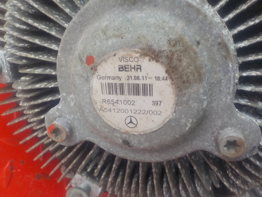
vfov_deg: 46.8
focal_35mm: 30
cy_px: 98
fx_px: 227
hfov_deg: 60.0
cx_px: 131
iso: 125
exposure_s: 1/40
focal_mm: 4.1
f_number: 3.3
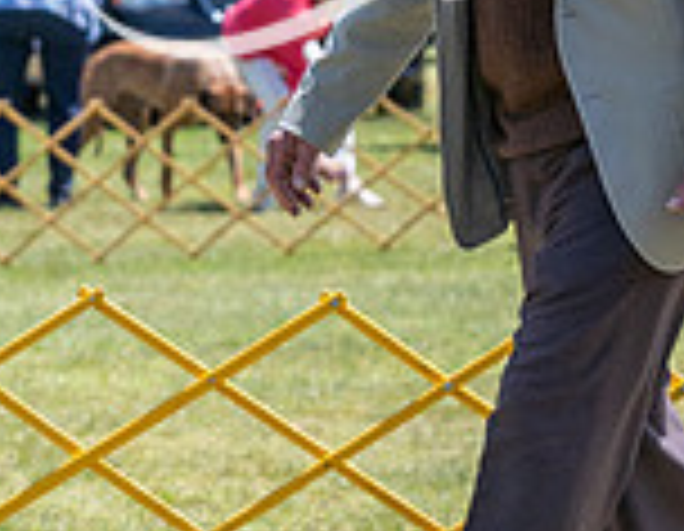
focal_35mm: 401
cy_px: 153
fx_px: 8025
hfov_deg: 4.8
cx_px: 1052
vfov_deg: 3.8
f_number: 6.3
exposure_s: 1/2500
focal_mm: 95
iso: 1000
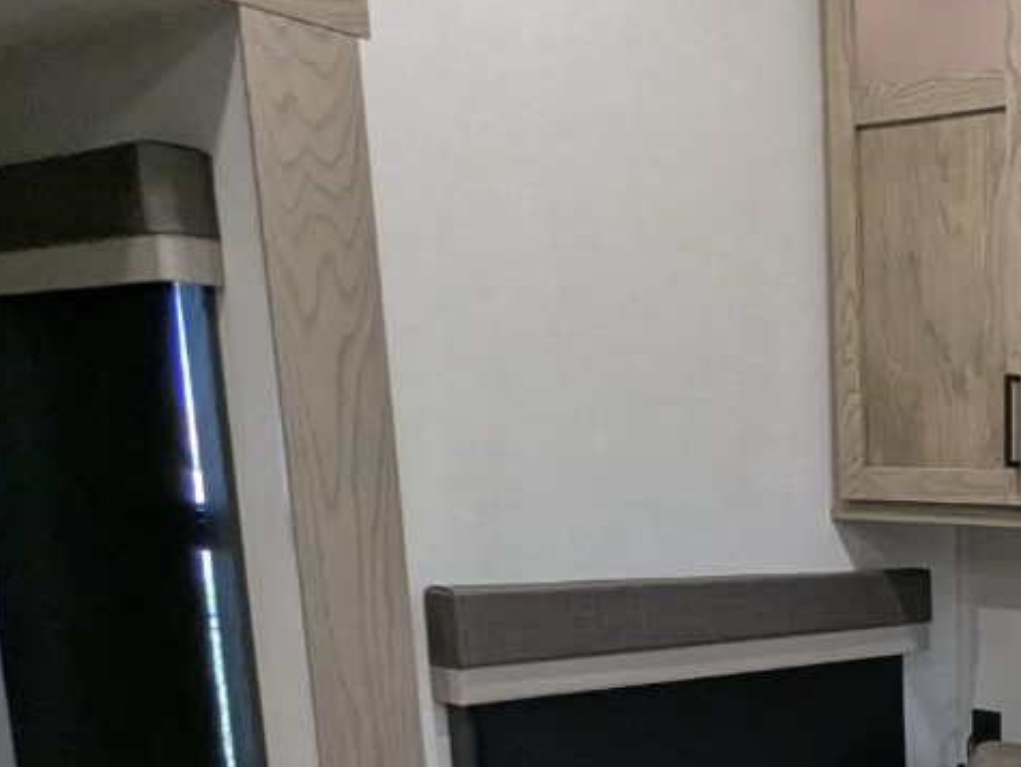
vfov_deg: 28.7
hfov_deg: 33.3
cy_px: 795
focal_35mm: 47
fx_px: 1387
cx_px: 1213
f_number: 2.2
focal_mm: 2.35
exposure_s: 1/82.3
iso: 226
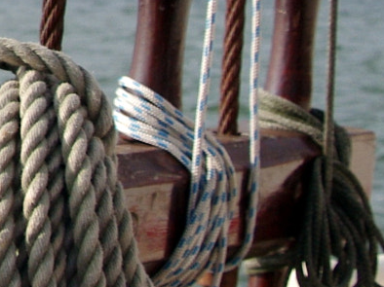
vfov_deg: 9.3
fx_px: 1718
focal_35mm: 155
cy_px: -131
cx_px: -360
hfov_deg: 11.6
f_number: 5
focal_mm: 20.63
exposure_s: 1/2500
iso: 400
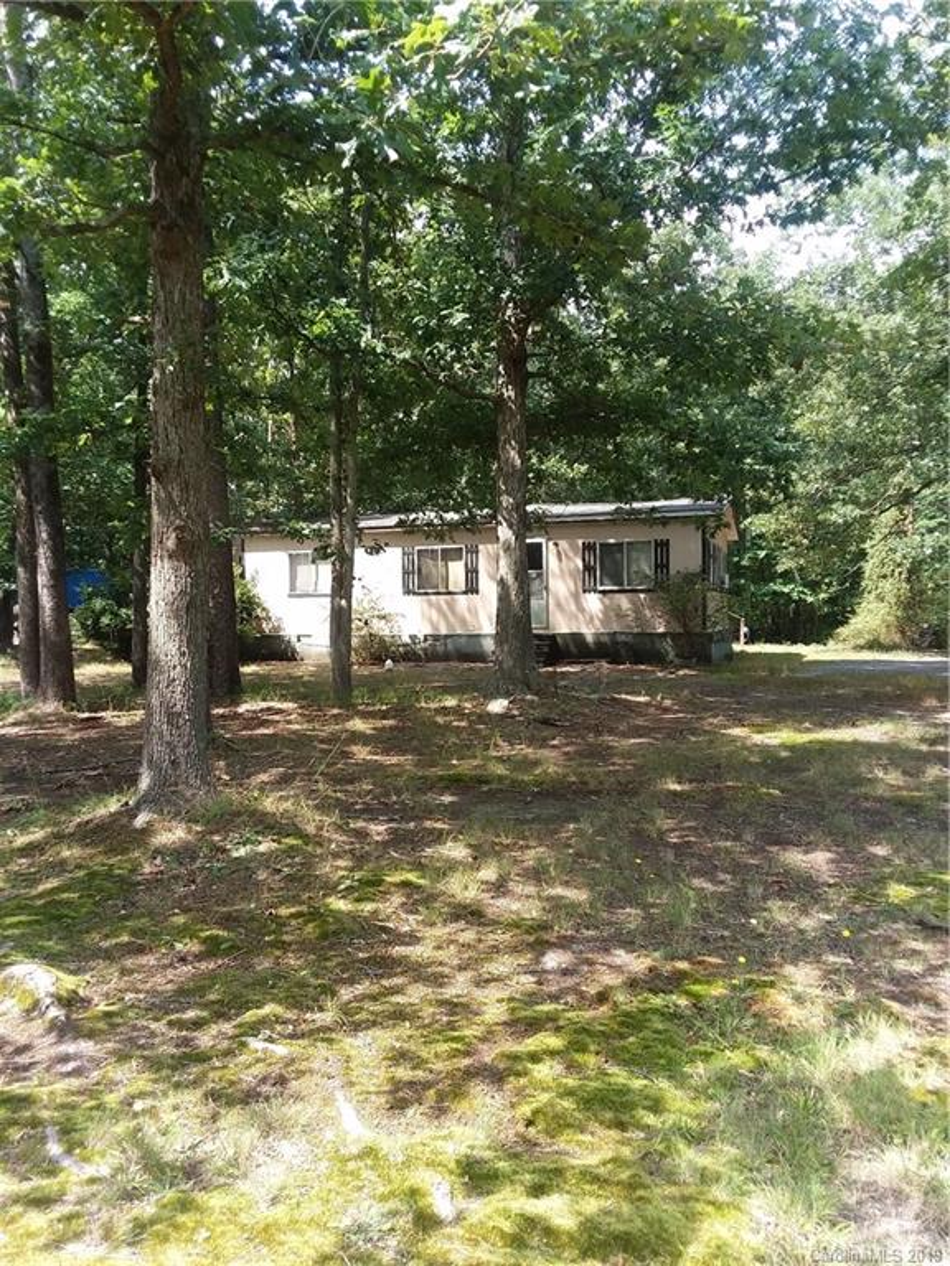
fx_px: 988
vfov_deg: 65.3
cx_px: 475
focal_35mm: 27
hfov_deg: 51.4
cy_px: 633
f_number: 1.9
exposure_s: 1/232
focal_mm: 2.91
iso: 50
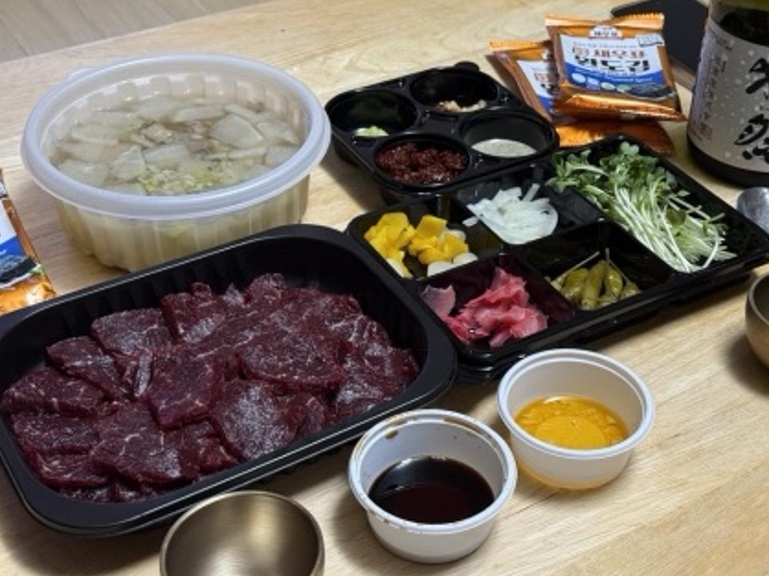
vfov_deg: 26.5
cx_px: 433
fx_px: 1221
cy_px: 262
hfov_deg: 34.9
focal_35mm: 55
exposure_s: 1/60
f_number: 1.78
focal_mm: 6.76
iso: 250
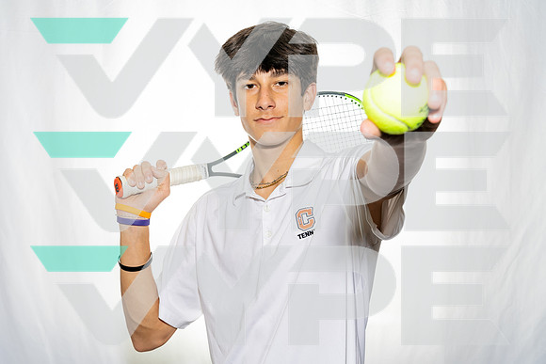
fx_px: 713
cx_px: 273
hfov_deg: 41.9
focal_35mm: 47
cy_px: 182
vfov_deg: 28.7
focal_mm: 47
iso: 100
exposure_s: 1/250
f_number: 8
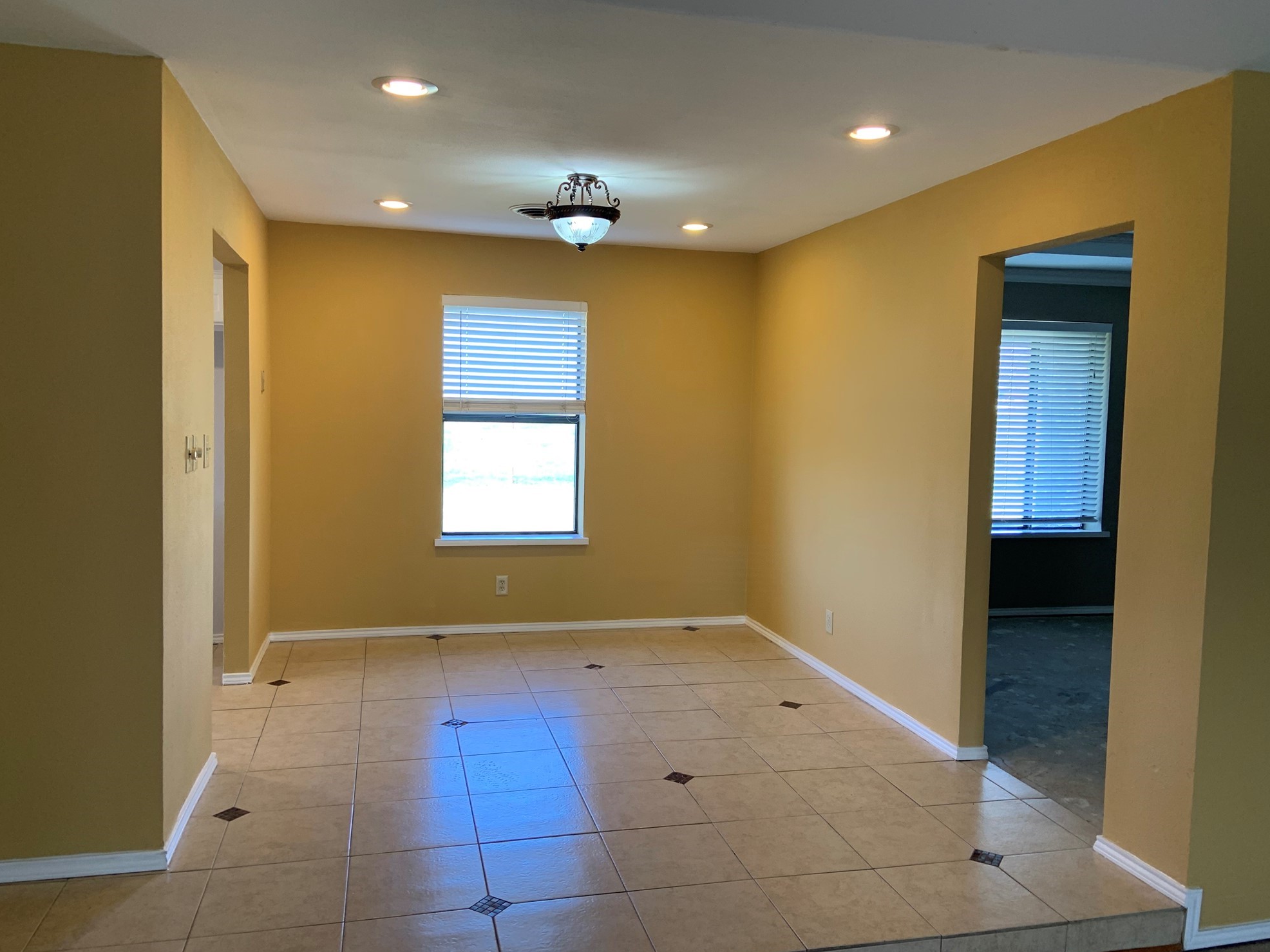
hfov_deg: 65.3
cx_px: 635
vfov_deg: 51.4
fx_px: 991
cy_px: 484
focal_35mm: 27
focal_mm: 4.25
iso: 50
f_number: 1.8
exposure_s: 1/60
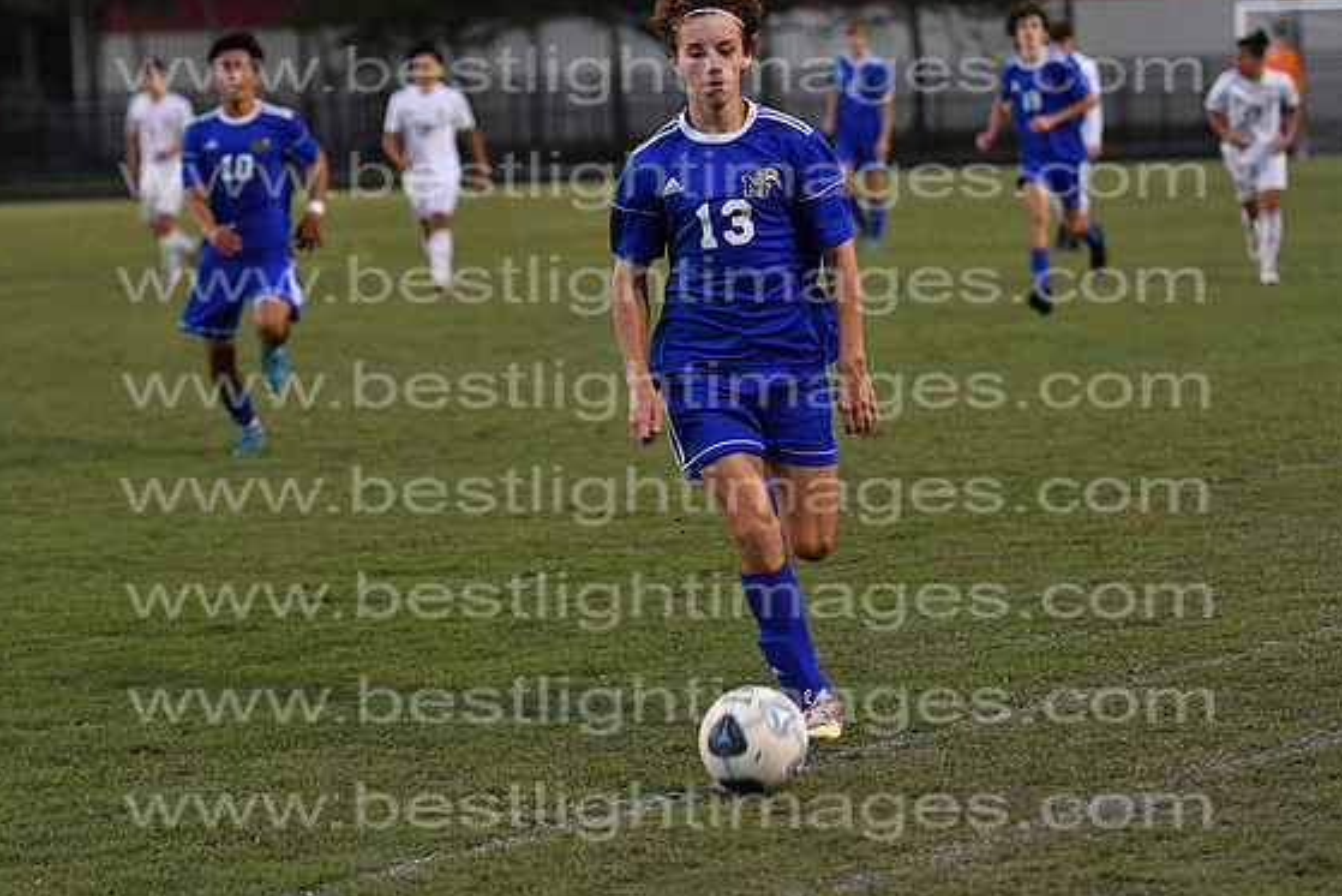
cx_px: 670
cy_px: 443
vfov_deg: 8.4
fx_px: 6097
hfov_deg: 12.6
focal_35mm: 164
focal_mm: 105
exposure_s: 1/800
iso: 3200
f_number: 3.2
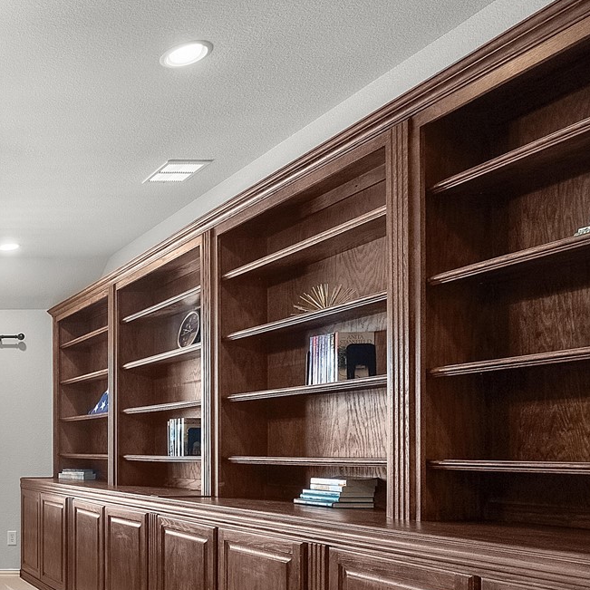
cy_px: 459
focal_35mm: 34
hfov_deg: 33.4
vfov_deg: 46.3
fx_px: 656
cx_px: -199
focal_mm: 12
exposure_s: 1/3
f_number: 9
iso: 500
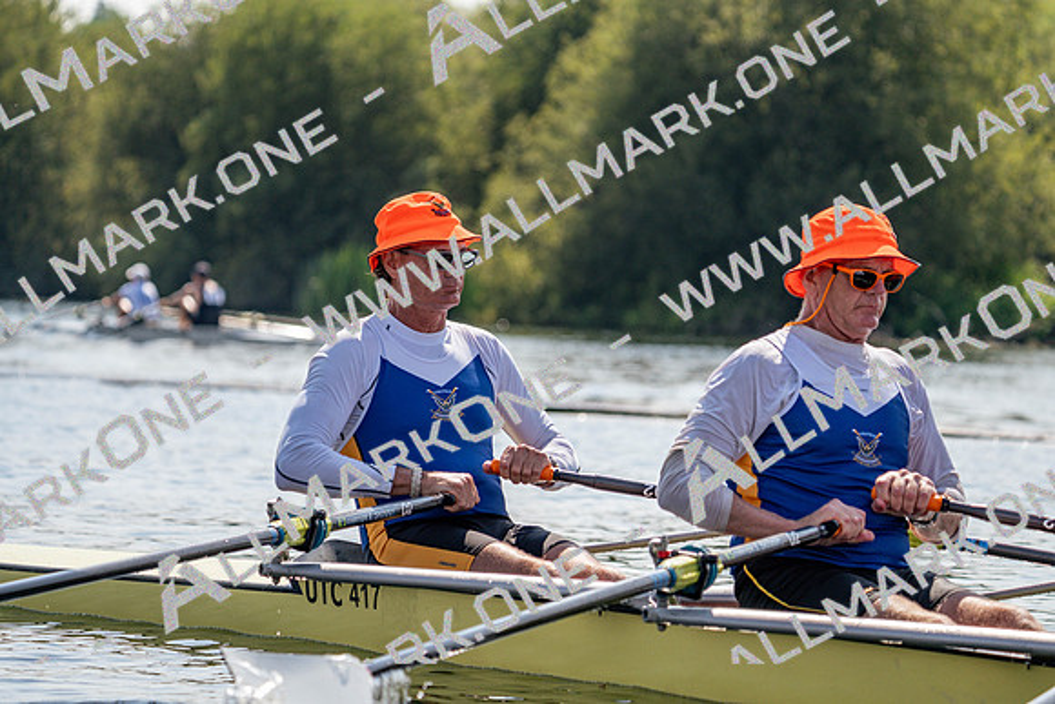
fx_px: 5862
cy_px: 352
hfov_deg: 10.3
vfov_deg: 6.9
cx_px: 528
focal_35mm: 200
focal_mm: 200
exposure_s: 1/1600
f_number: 5.6
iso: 200
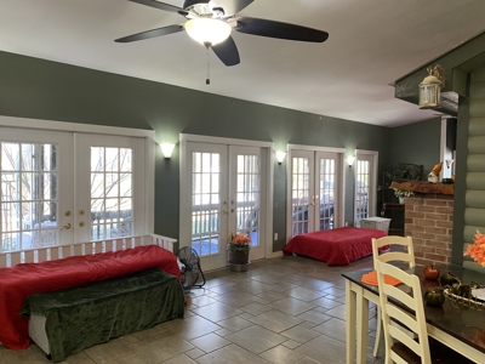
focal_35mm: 26
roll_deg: -1.3
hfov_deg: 67.3
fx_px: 364
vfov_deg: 53.1
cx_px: 242
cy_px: 182
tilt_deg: -0.9
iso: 200
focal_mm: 4.25
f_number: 1.8
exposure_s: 1/60
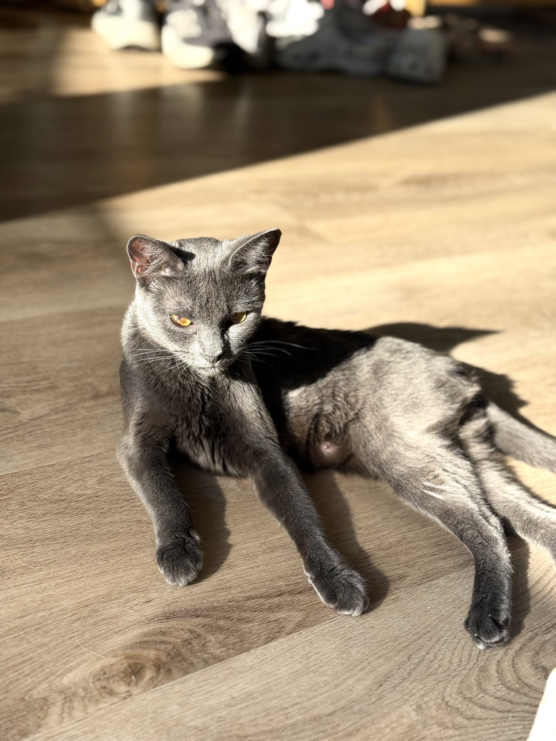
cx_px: 278
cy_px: 370
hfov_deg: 30.3
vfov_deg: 39.7
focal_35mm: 48
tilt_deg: -27.5
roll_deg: -10.2
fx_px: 1028
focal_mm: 6.76
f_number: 1.78
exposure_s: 1/1513
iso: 80
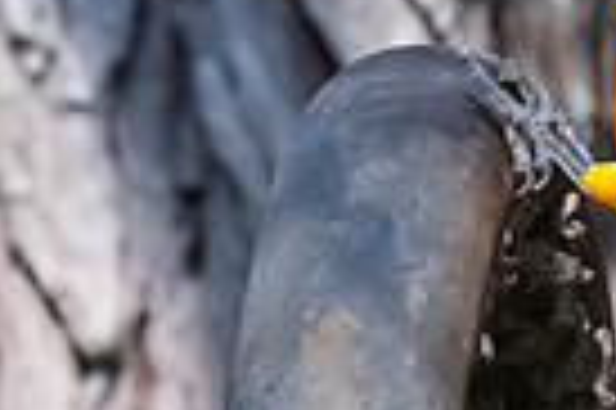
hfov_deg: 0.6
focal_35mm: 3596
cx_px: 1425
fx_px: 61458
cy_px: 525
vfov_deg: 0.4
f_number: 8
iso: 1800
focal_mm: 290
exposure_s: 1/2500
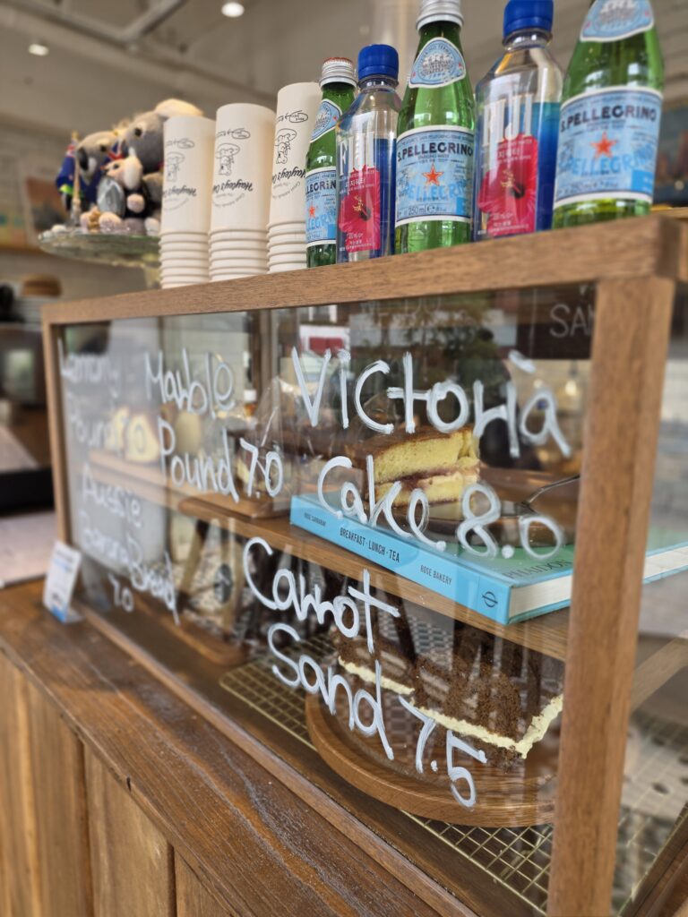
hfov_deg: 58.9
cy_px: 458
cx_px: 344
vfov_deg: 73.9
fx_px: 610
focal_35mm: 23
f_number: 1.7
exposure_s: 1/120
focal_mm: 6.25
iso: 80
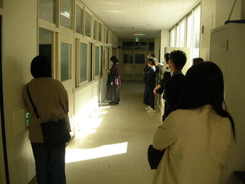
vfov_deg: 40.7
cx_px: 122
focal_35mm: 35
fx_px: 248
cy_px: 92
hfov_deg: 52.6
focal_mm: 5.8
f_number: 2.8
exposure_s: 1/146
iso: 50
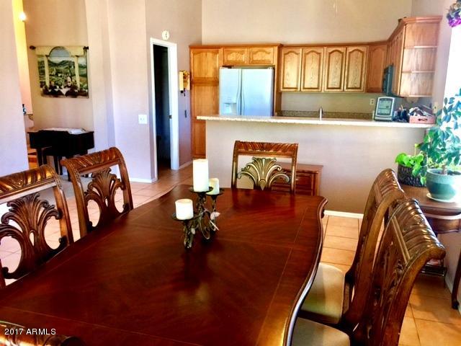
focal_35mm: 29
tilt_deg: -12.8
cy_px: 173
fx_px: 386
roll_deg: -0.4
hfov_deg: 61.7
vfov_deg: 48.2
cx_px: 230
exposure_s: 1/15
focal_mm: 4.15
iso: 80
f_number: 2.2
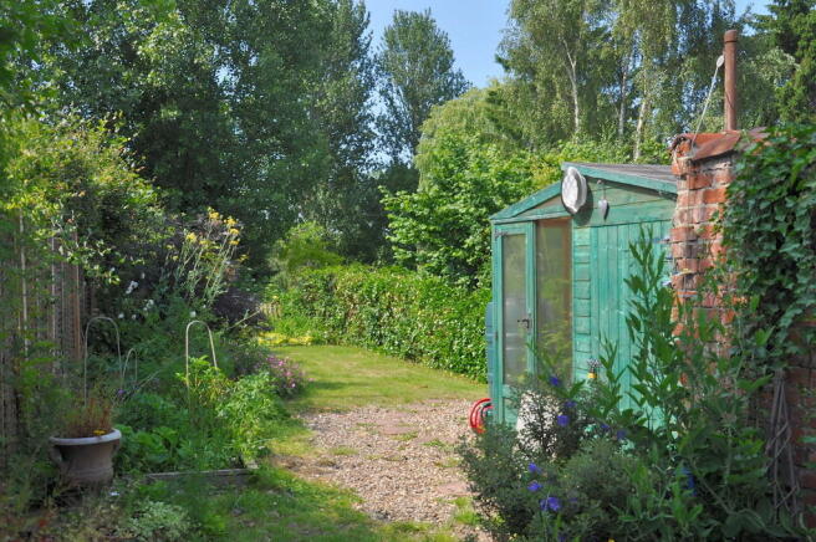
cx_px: 408
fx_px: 883
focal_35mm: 39
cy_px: 271
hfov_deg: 49.6
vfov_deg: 34.1
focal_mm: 26
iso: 200
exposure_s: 1/250
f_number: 8
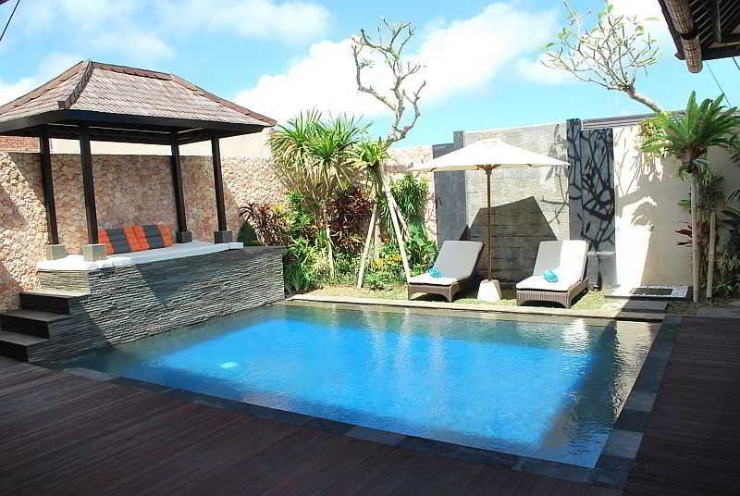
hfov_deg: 67.3
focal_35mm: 27
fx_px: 556
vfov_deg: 48.1
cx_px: 370
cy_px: 248
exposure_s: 1/30
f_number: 13
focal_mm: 18
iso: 100
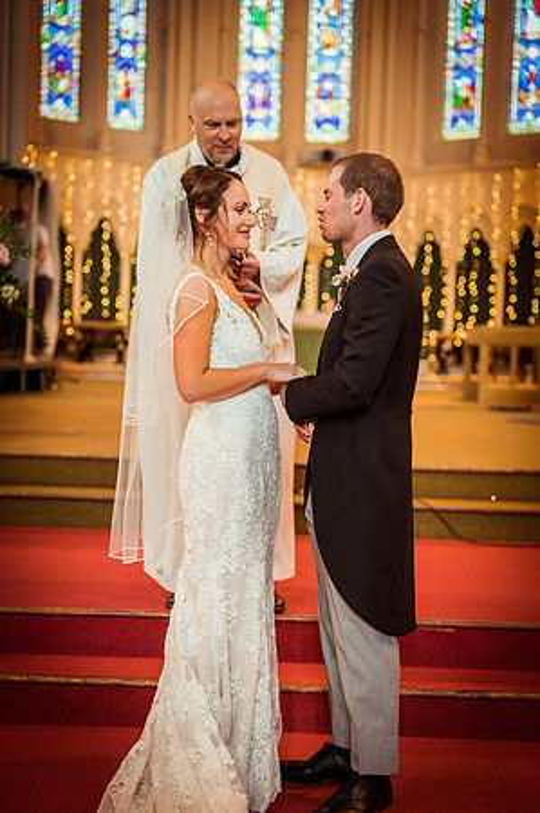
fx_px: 1128
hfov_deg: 26.9
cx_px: 270
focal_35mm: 50
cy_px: 406
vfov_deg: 39.6
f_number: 2.2
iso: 560
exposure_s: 1/160
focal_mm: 50
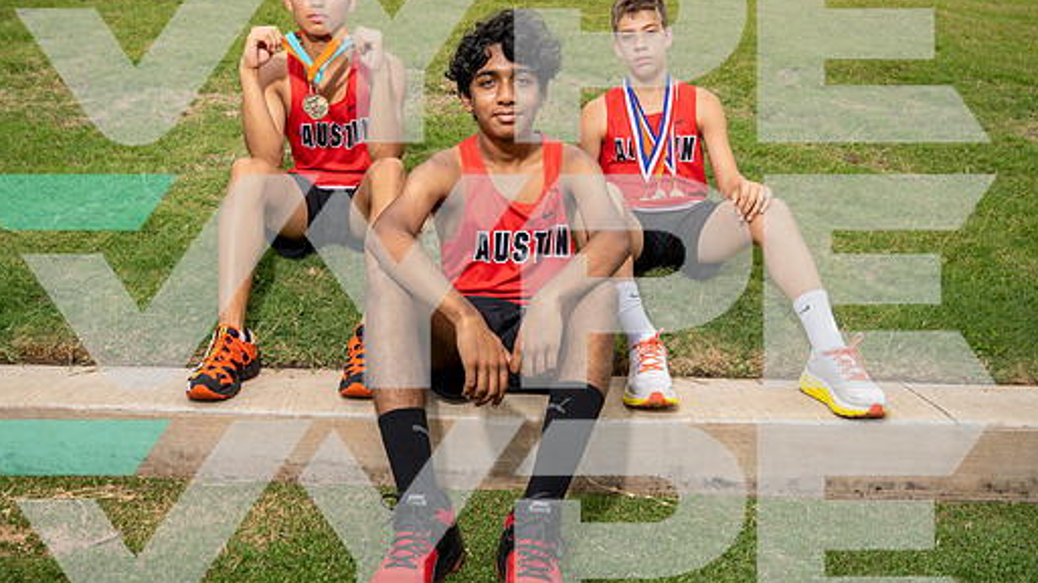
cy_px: 282
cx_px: 482
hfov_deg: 61.0
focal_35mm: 32
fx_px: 880
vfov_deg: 36.6
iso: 100
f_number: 7.1
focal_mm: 27
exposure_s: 1/250
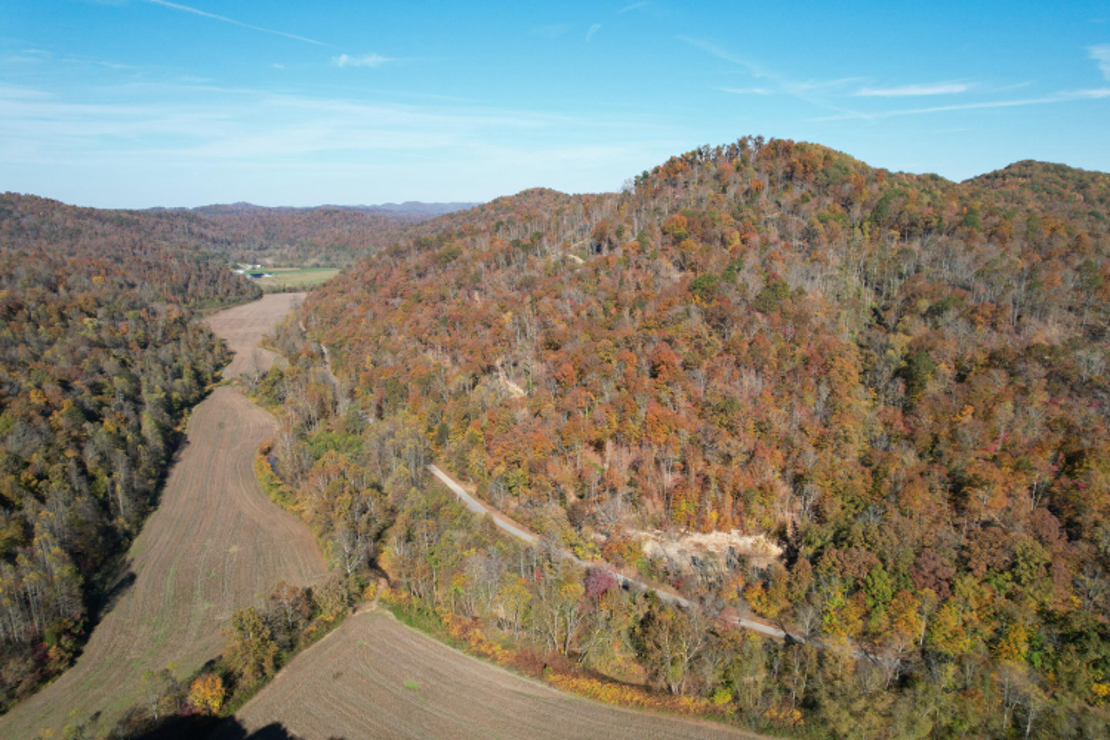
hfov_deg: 78.6
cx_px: 555
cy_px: 370
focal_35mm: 22
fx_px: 678
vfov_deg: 57.2
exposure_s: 1/1600
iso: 130
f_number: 2.8
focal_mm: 8.38
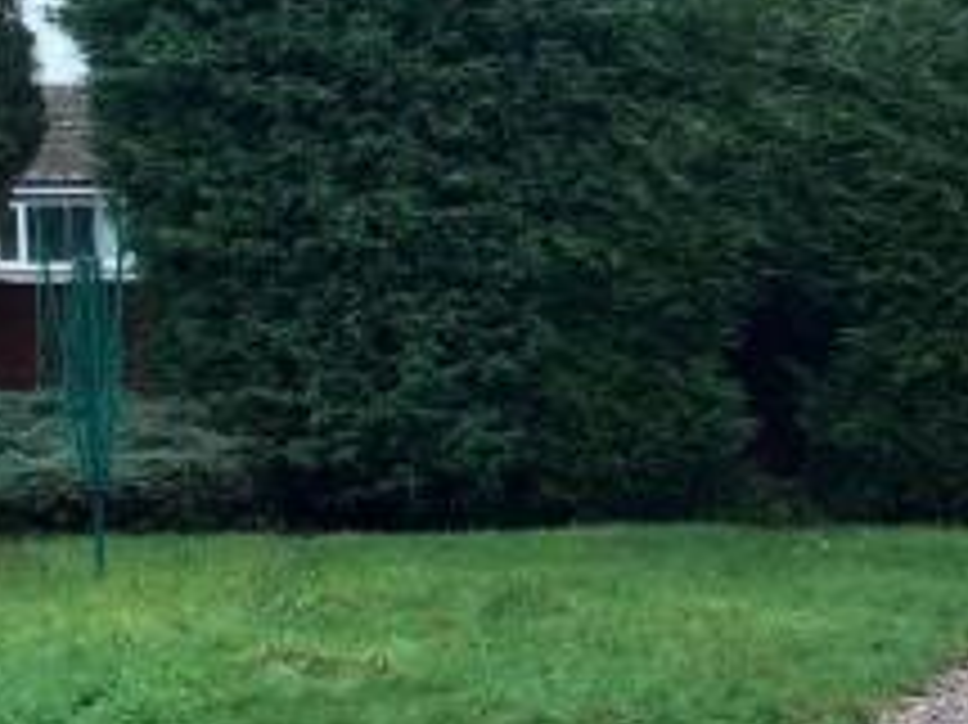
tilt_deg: -5.4
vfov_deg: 19.3
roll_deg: +0.8
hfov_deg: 25.6
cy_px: 438
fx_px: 2124
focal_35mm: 76
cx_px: 412
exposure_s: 1/151
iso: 20
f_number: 1.8
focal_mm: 3.99
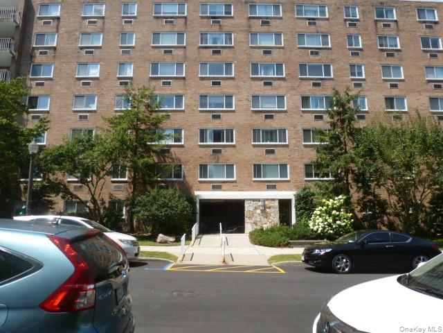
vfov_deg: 56.8
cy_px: 166
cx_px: 222
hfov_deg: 71.6
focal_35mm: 24
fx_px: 307
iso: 100
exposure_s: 1/640
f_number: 3.3
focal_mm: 4.3
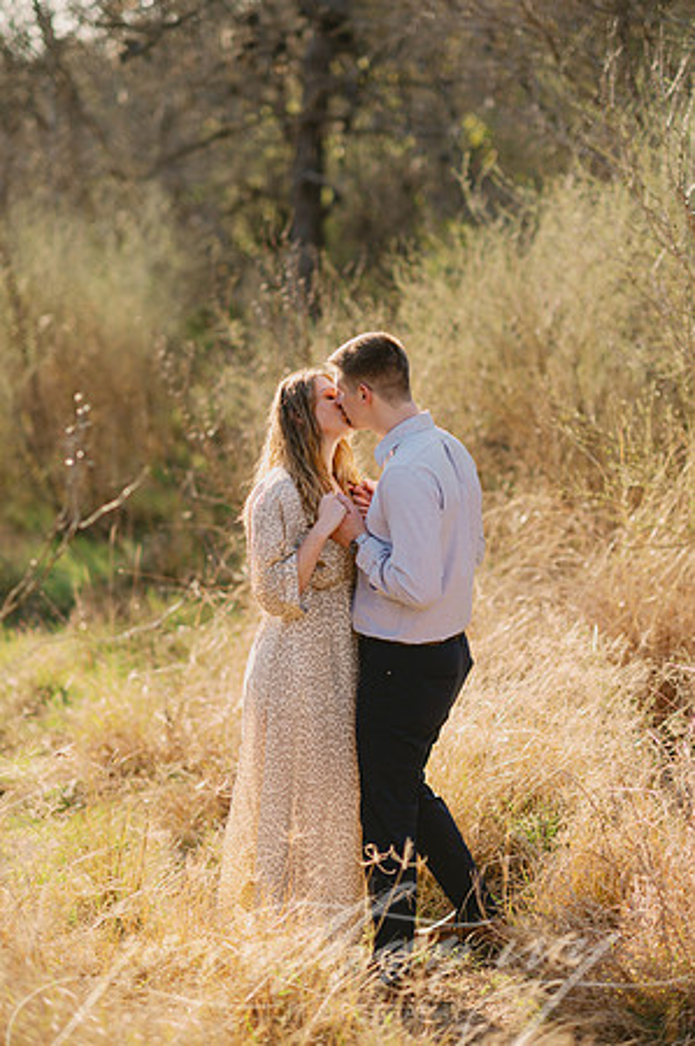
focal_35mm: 85
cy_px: 523
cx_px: 348
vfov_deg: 23.9
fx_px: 2467
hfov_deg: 16.0
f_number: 2
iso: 100
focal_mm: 85
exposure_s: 1/1600
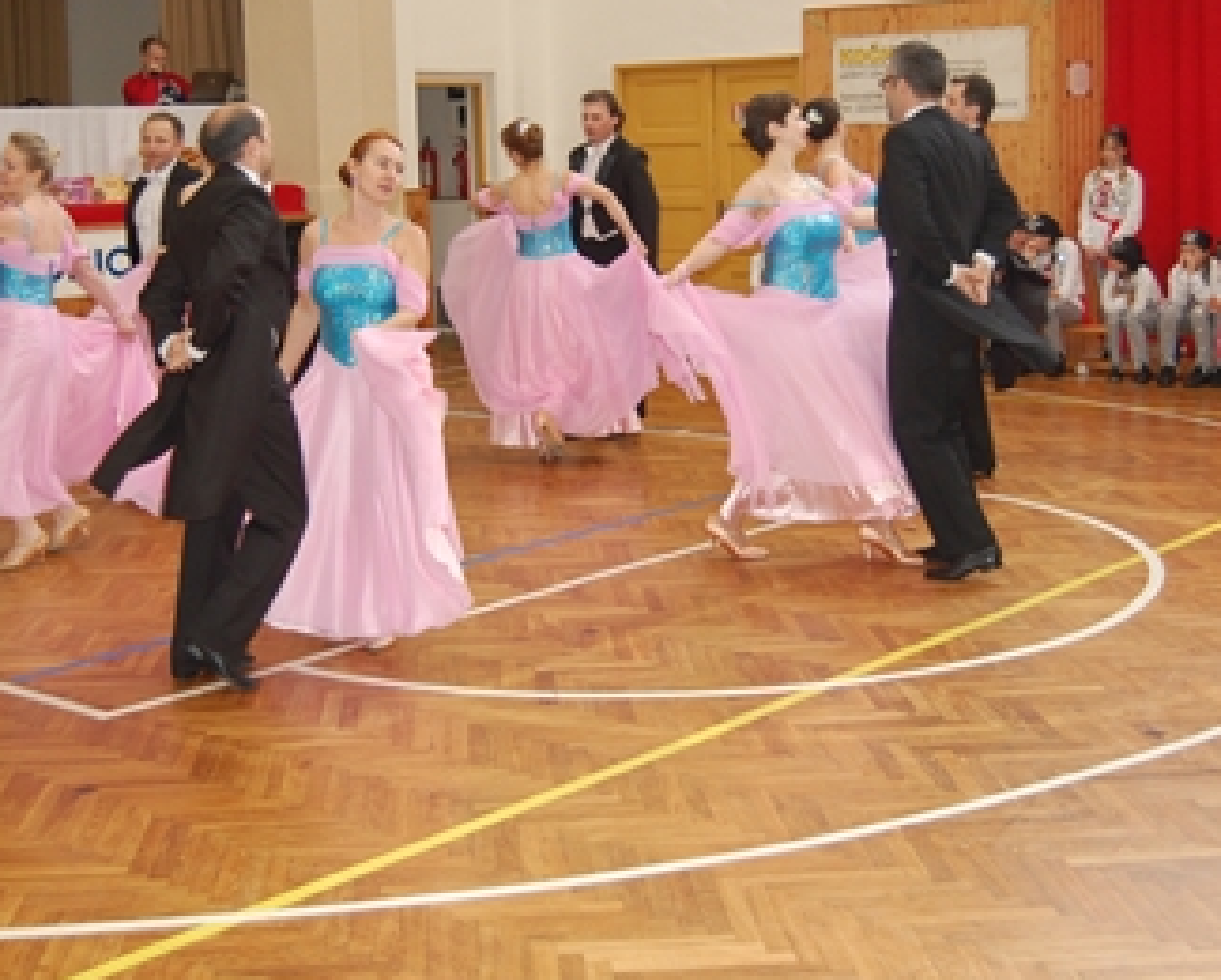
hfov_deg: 35.9
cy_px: 366
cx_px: 569
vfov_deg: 29.1
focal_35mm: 52
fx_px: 1881
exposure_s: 1/60
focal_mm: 24
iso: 500
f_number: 4
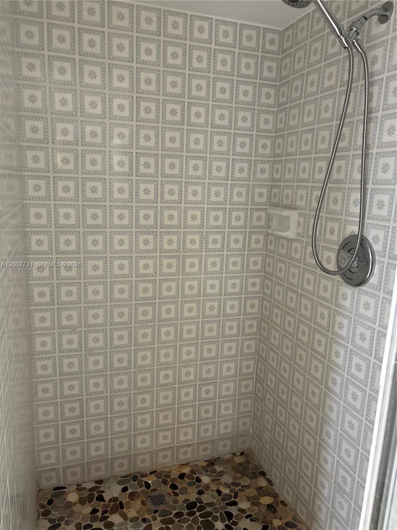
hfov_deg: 53.1
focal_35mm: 26
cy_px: 265
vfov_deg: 67.3
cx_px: 198
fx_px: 398
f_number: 1.6
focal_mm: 5.96
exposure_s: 1/40
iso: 400
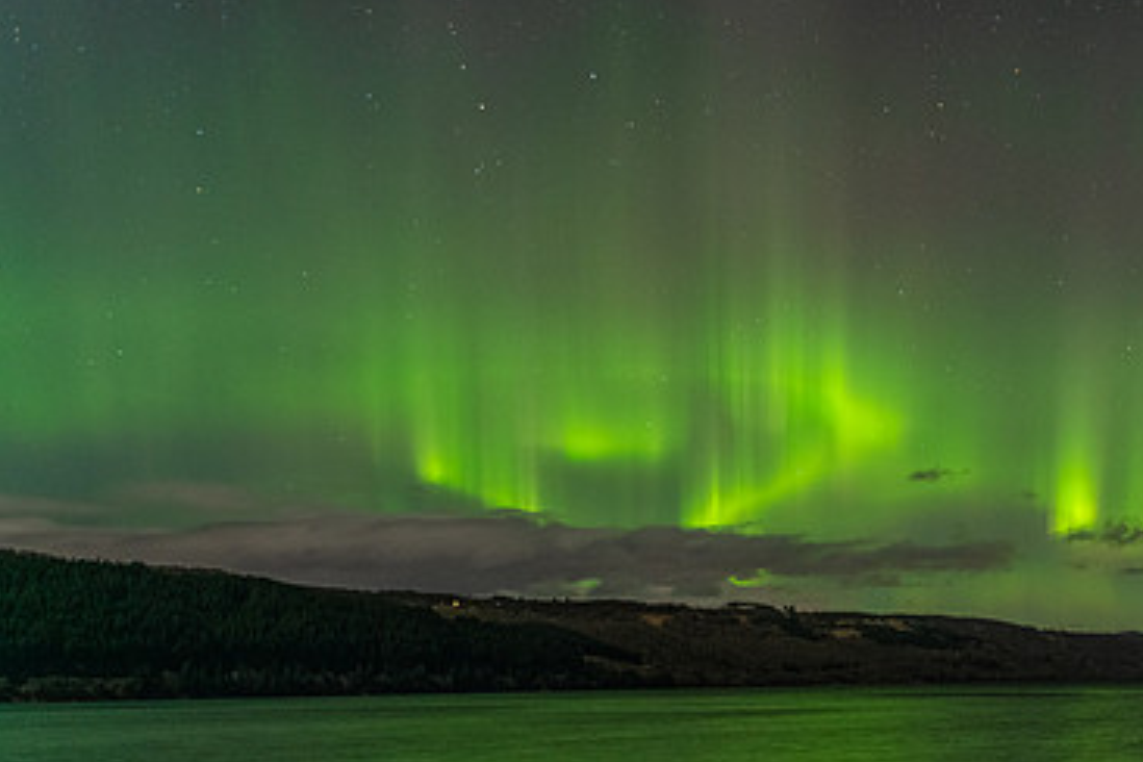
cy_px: 473
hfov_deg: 48.8
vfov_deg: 34.9
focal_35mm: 38
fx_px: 1206
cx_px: 853
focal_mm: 24
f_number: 2.8
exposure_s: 3
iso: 2000
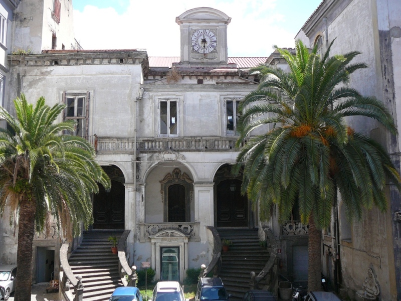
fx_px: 405
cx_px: 200
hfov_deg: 52.6
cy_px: 150
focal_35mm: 35
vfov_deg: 40.7
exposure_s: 1/500
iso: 80
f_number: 2.8
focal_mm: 5.2
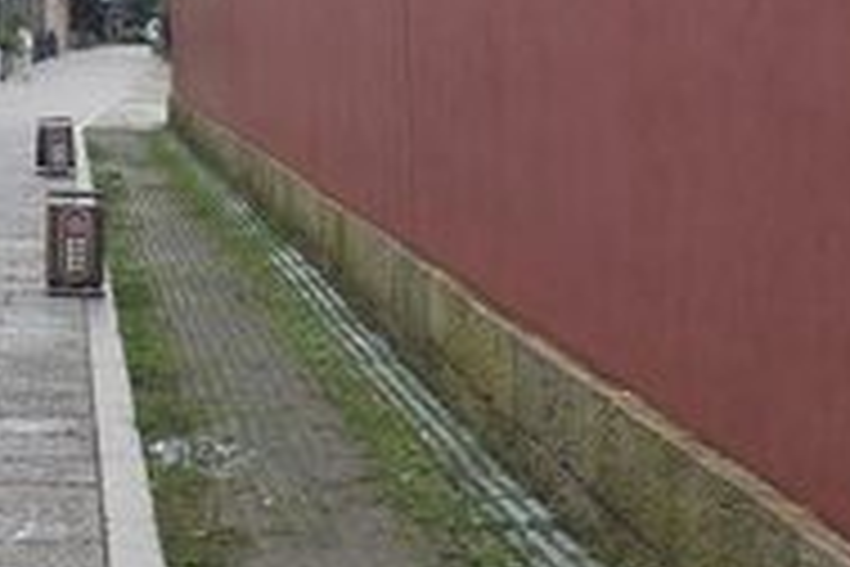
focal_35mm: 92
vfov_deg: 14.6
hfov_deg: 19.5
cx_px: -394
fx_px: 2172
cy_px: 9
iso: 200
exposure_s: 1/320
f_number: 4.5
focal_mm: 29
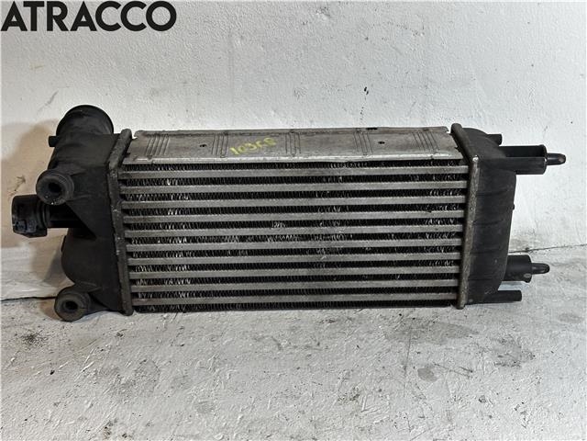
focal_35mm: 48
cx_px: 294
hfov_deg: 39.7
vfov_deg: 30.3
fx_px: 814
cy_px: 220
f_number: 1.78
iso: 160
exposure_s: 1/100
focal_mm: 6.86
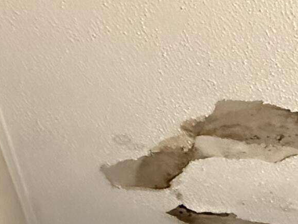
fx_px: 629
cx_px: 266
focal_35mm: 73
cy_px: 477
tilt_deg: -3.8
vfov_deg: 15.3
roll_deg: +0.6
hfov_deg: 25.8
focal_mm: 2.22
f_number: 2.2
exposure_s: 1/60
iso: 1250
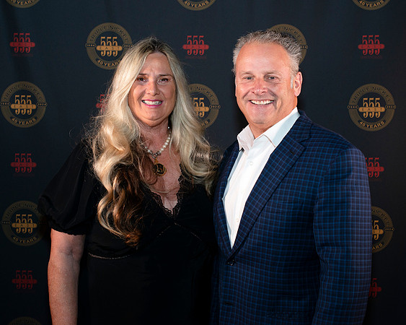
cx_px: 205
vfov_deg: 26.7
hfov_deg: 33.1
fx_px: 683
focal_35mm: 57
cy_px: 162
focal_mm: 50
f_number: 5
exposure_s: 1/200
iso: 800
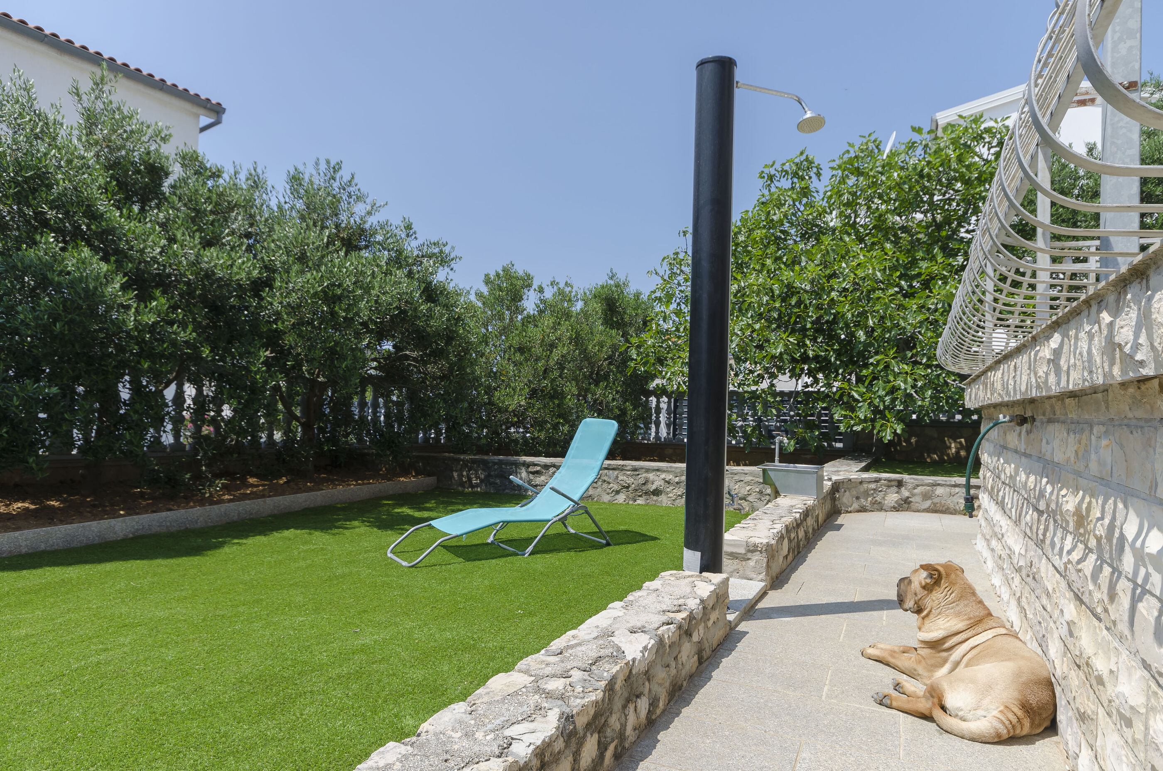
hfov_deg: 77.4
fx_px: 725
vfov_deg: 55.9
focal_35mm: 22
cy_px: 386
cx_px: 582
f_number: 8
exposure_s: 1/320
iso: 100
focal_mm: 15
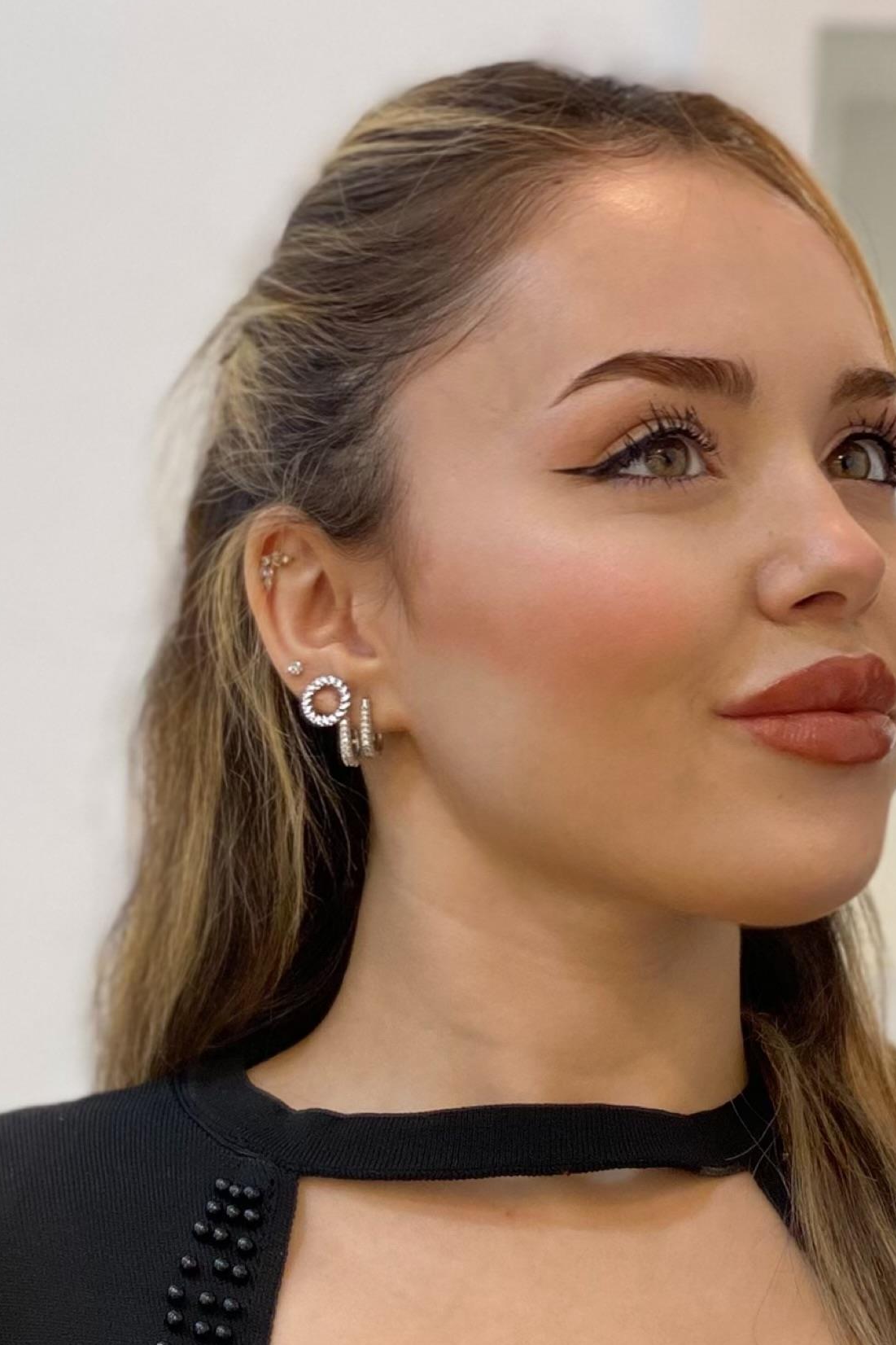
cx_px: 522
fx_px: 4929
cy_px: 1373
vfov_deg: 15.2
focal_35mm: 132
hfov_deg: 10.4
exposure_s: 1/100
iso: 100
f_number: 2
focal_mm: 6
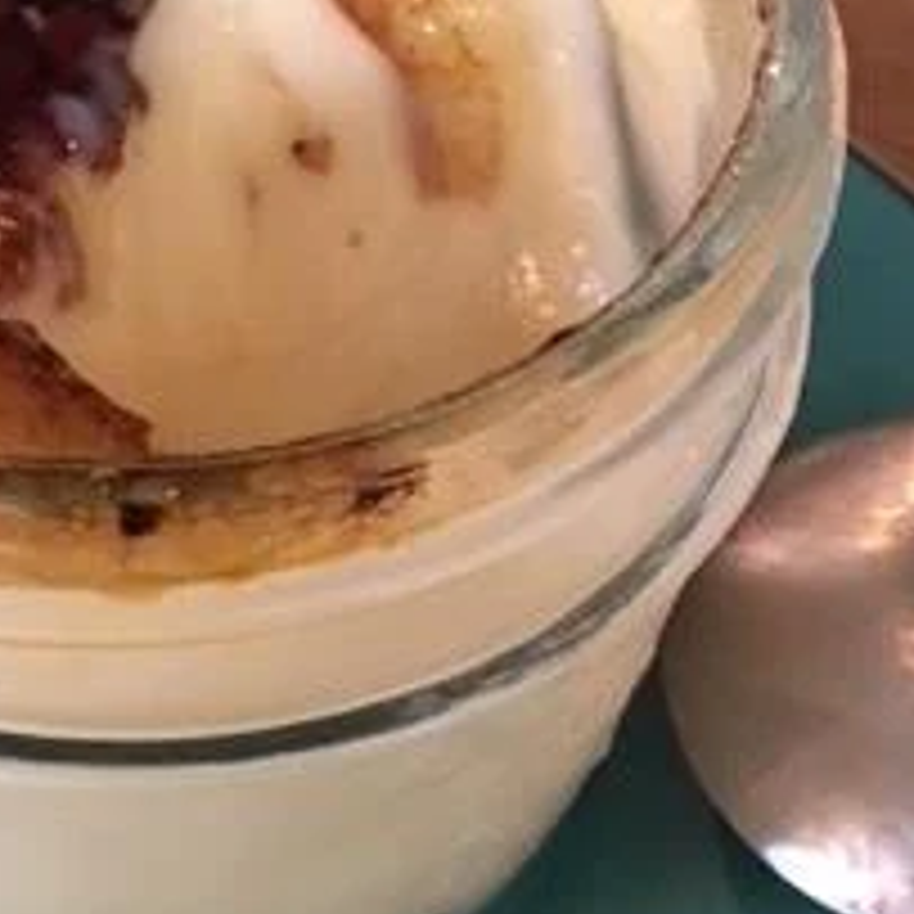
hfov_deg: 20.8
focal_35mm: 81
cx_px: 54
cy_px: 248
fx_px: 2420
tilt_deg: -45.7
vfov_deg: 21.2
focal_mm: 4.15
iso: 320
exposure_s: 1/15
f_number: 2.2
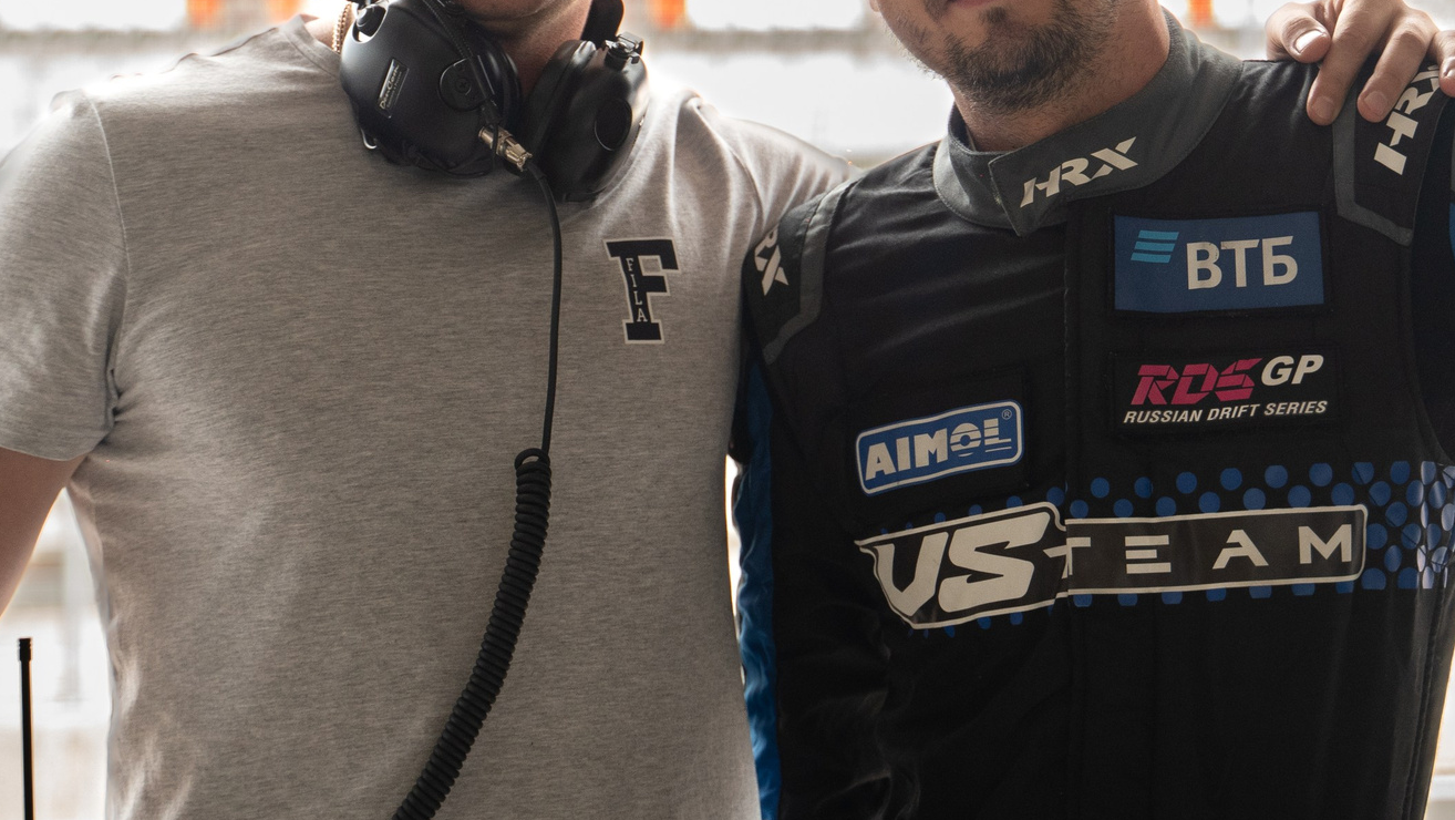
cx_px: 818
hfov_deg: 21.3
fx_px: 3859
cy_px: 28
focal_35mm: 100
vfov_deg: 12.0
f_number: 2.8
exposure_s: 1/320
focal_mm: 49
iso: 800
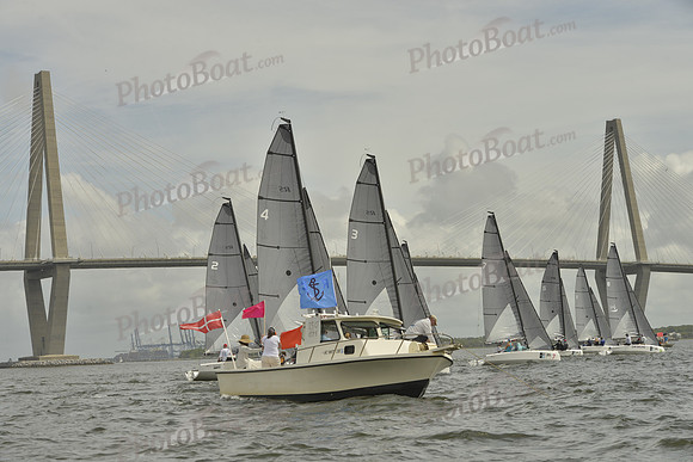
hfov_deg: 28.8
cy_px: 231
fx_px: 1348
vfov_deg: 19.5
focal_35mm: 70
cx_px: 346
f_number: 9
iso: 200
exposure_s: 1/1000
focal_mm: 70
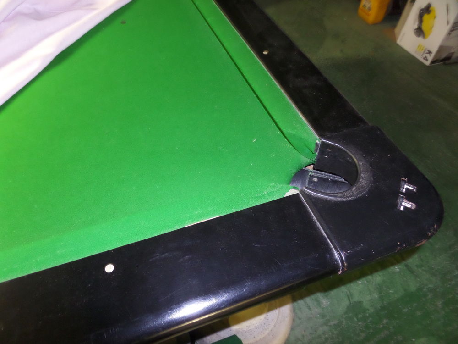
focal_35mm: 24
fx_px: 318
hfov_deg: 71.6
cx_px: 229
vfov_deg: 56.8
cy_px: 172
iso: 400
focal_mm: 4
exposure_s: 1/1.43
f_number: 3.2
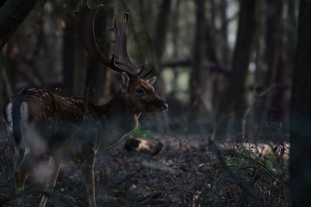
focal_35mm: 330
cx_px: 156
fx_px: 2849
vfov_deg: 4.2
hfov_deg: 6.2
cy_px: 104
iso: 2000
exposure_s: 1/60
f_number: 5.6
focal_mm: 330
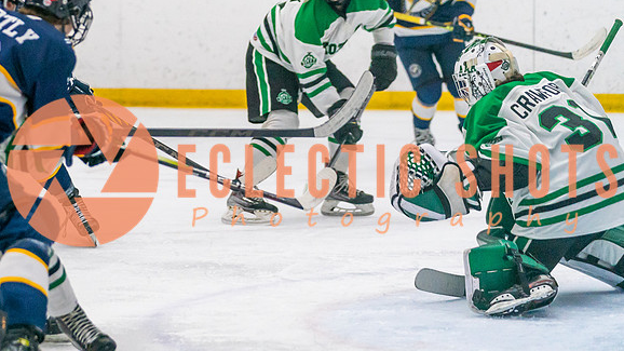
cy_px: 150
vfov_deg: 6.1
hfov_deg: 10.8
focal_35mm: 198
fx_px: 3276
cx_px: 62
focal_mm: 104
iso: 3200
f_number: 2.8
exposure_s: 1/1250
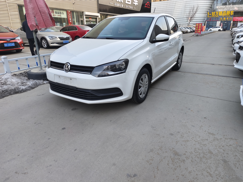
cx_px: 122
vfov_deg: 58.9
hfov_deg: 73.9
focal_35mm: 23
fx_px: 161
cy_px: 91
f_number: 1.75
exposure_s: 1/160
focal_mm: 5.5
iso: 87
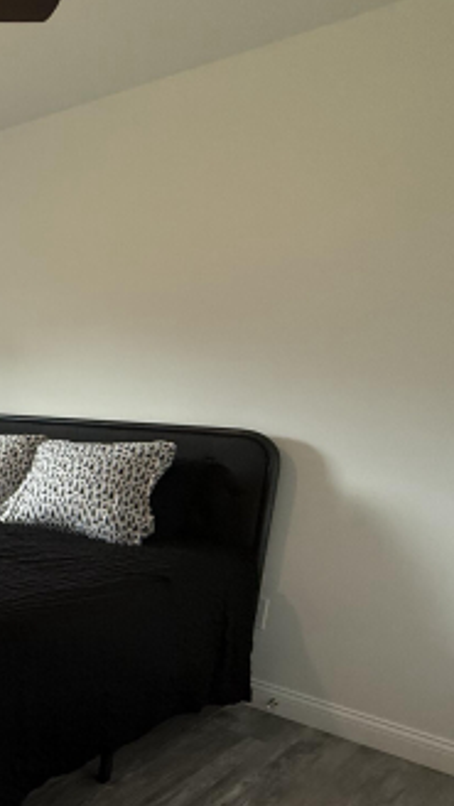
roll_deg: -1.3
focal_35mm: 31
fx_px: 662
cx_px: -306
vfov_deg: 62.0
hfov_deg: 24.1
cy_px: 487
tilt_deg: -8.8
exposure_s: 1/60
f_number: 2.2
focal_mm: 2.22
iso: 200
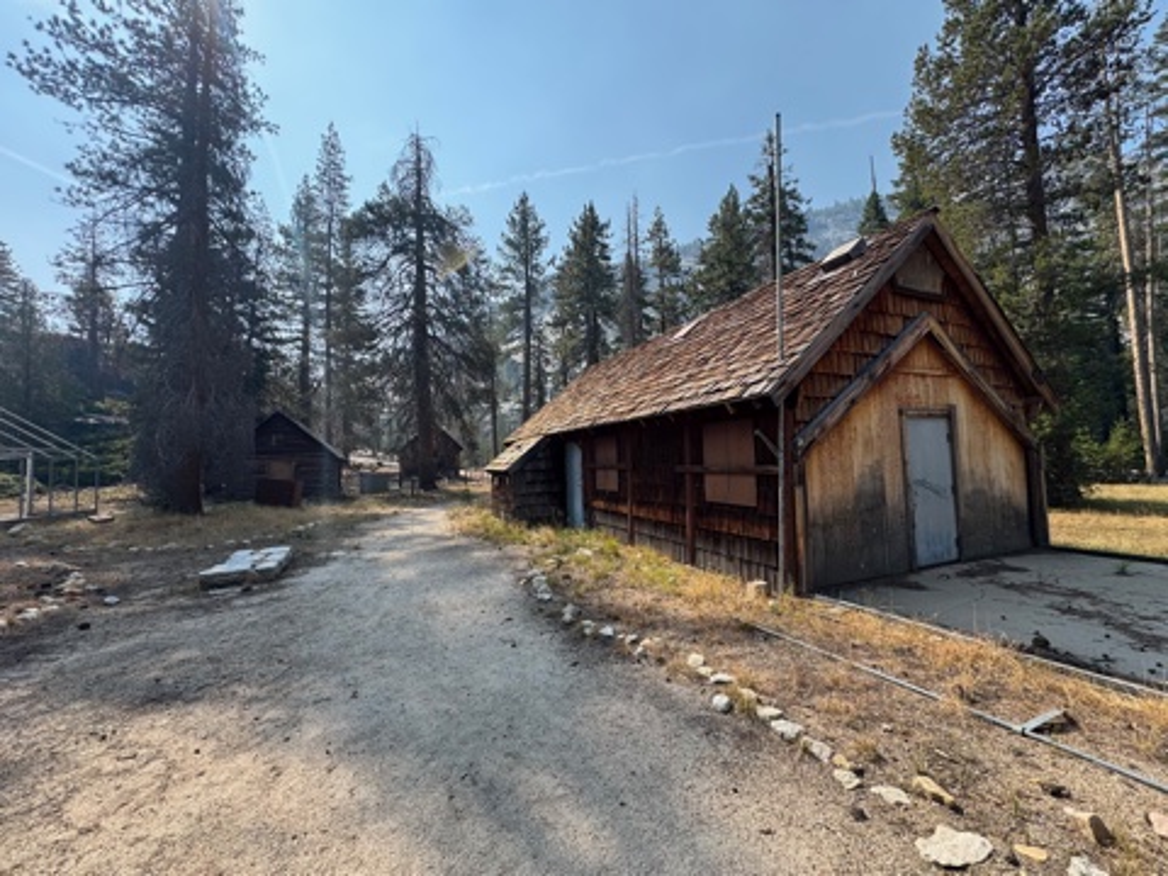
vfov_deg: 85.7
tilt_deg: +3.6
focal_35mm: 14
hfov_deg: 102.1
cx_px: 584
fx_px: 472
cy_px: 438
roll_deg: +2.4
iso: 50
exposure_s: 1/734
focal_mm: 2.22
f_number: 2.2
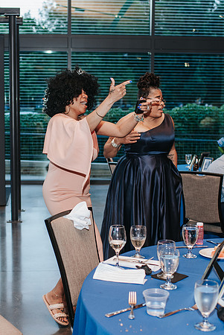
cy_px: 180
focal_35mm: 59
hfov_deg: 23.1
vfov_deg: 34.0
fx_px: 547
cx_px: 81
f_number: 2.8
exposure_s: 1/160
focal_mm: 35
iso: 1000
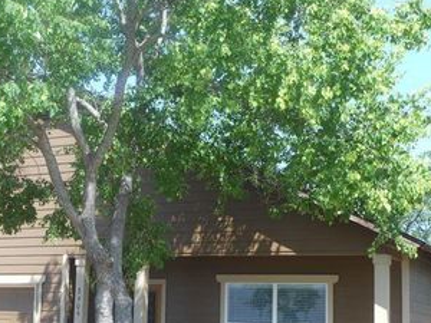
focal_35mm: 65
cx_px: 111
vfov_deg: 22.4
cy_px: 232
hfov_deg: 29.4
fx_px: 809
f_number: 4.3
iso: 80
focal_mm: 6.9
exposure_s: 1/160
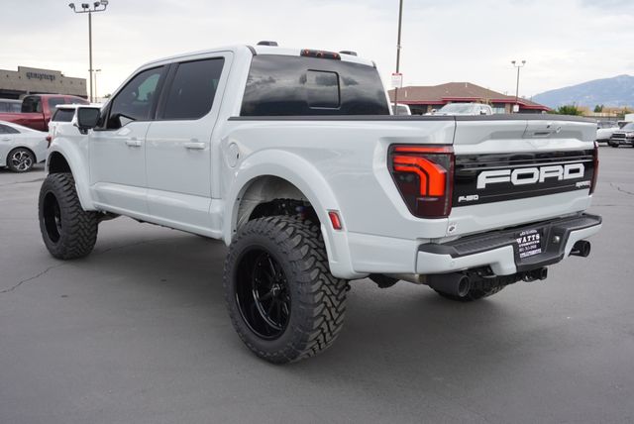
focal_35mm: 34
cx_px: 317
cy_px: 212
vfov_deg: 38.4
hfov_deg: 55.1
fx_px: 608
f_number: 5
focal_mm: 23
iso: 100
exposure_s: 1/100
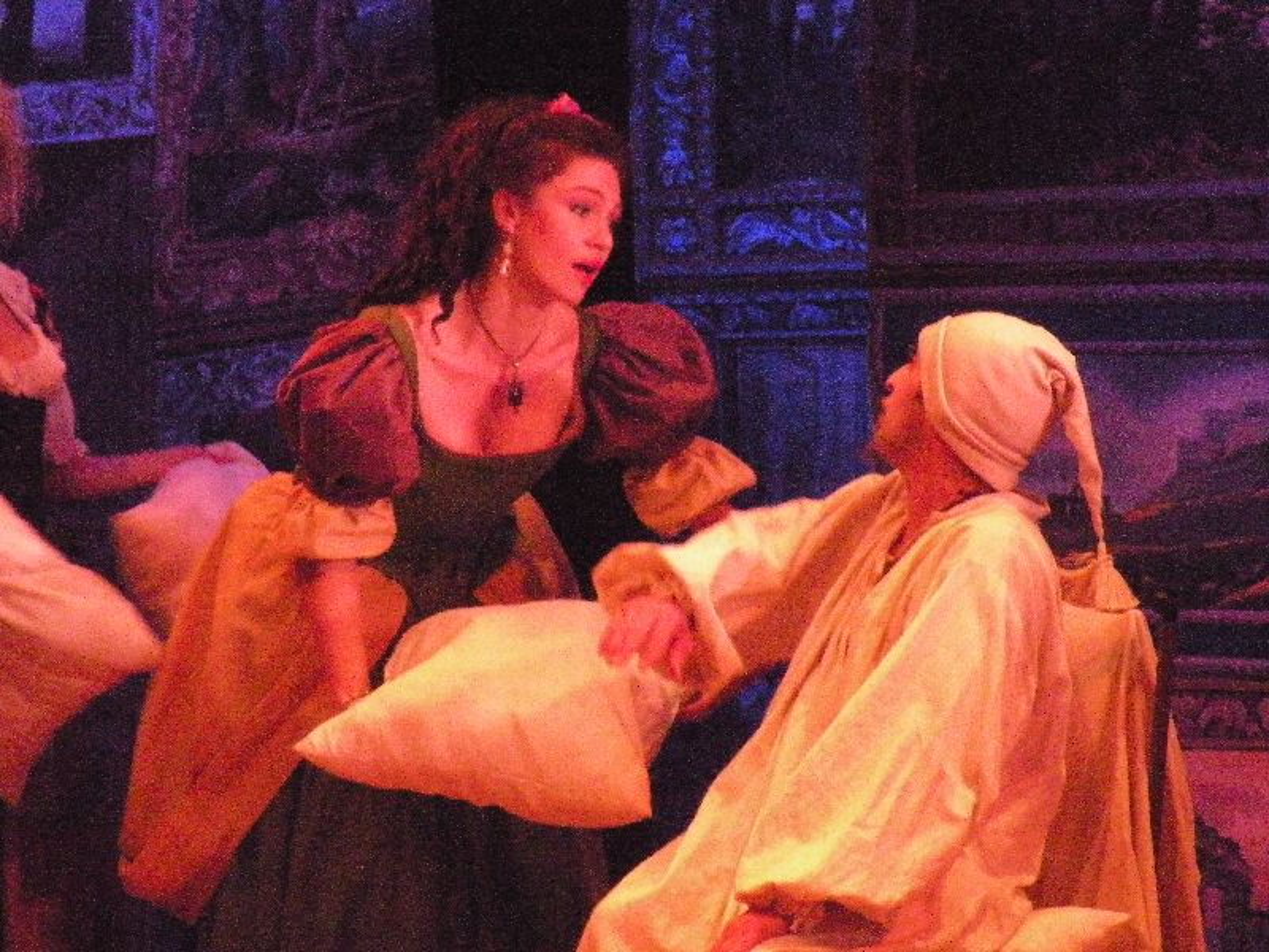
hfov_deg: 11.6
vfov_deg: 8.7
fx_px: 6232
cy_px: 476
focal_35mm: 170
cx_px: 634
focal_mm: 30.1
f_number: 8
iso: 2000
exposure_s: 1/60
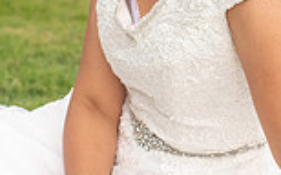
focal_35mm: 208
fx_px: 1592
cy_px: 82
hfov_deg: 10.1
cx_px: 166
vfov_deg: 6.3
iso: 500
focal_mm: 70
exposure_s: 1/640
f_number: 4.5
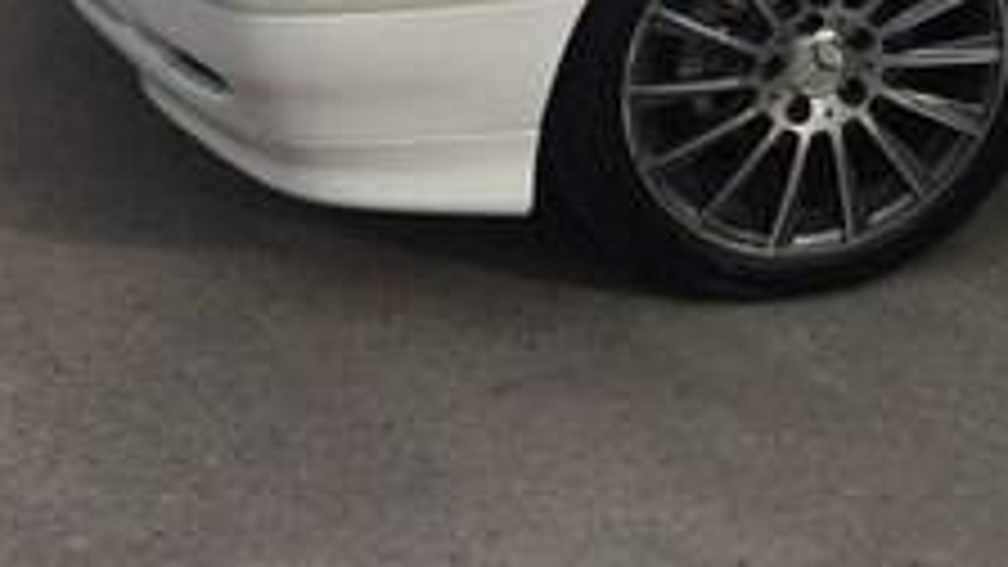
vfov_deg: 12.0
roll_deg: -2.9
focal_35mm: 93
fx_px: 2486
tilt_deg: -14.8
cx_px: 1287
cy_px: -443
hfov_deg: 21.0
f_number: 2.2
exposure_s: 1/1709
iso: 32
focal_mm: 4.15
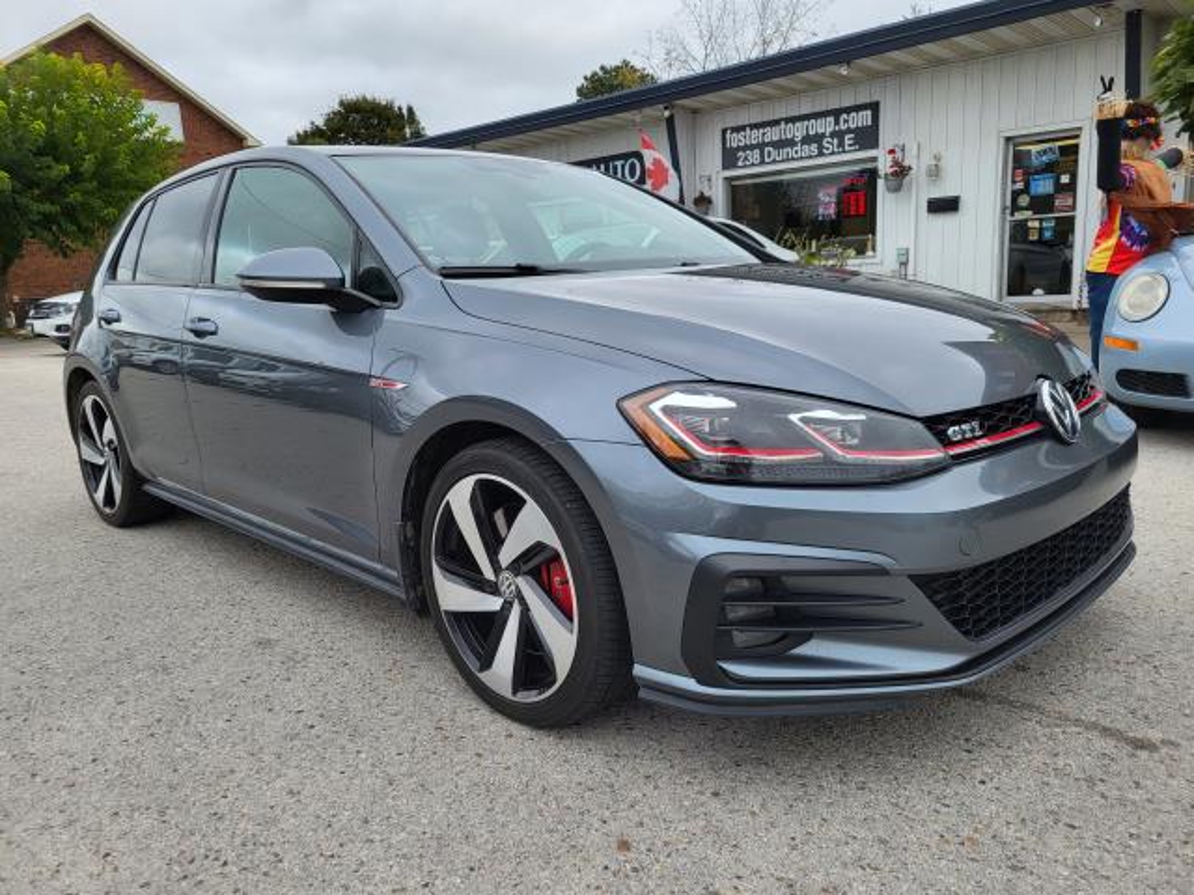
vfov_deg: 53.1
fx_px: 897
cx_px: 597
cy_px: 448
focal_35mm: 26
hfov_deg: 67.3
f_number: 1.8
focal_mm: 5.4
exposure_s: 1/794
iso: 40
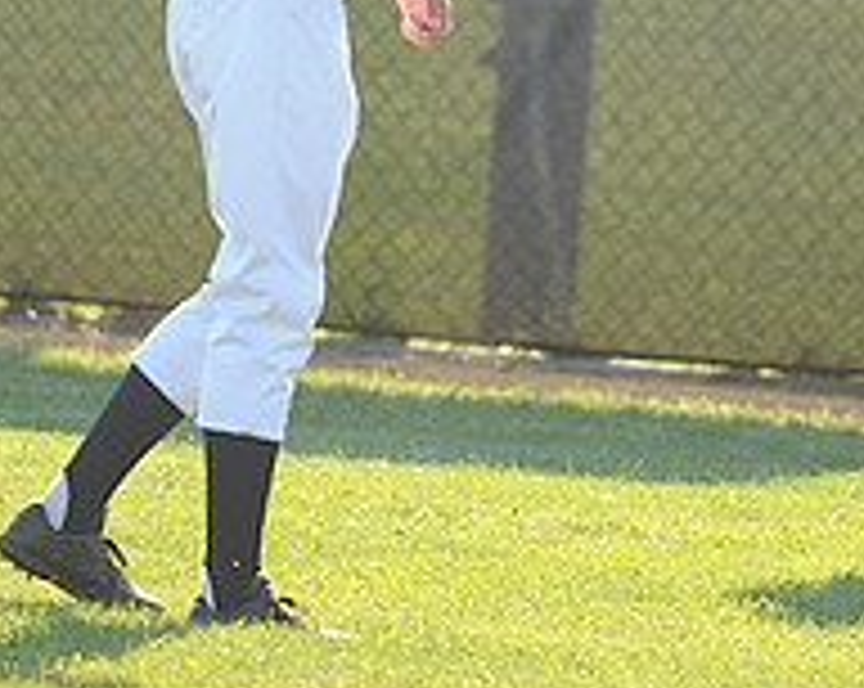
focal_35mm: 991
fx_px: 25302
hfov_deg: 2.0
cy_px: -301
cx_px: 497
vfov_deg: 1.6
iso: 200
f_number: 4
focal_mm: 300
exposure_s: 1/400
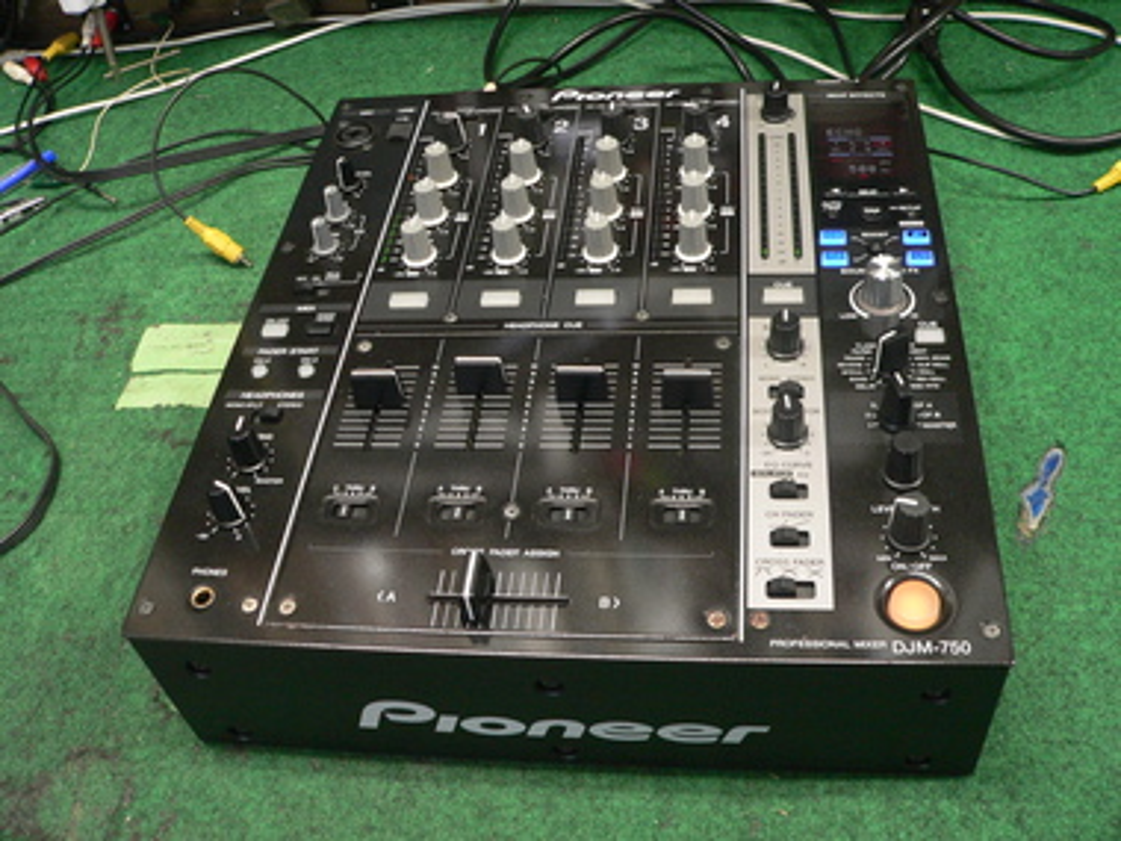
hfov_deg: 51.4
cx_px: 560
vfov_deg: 39.7
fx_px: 1166
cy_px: 420
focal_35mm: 36
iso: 200
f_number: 2.8
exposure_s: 1/13
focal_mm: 6
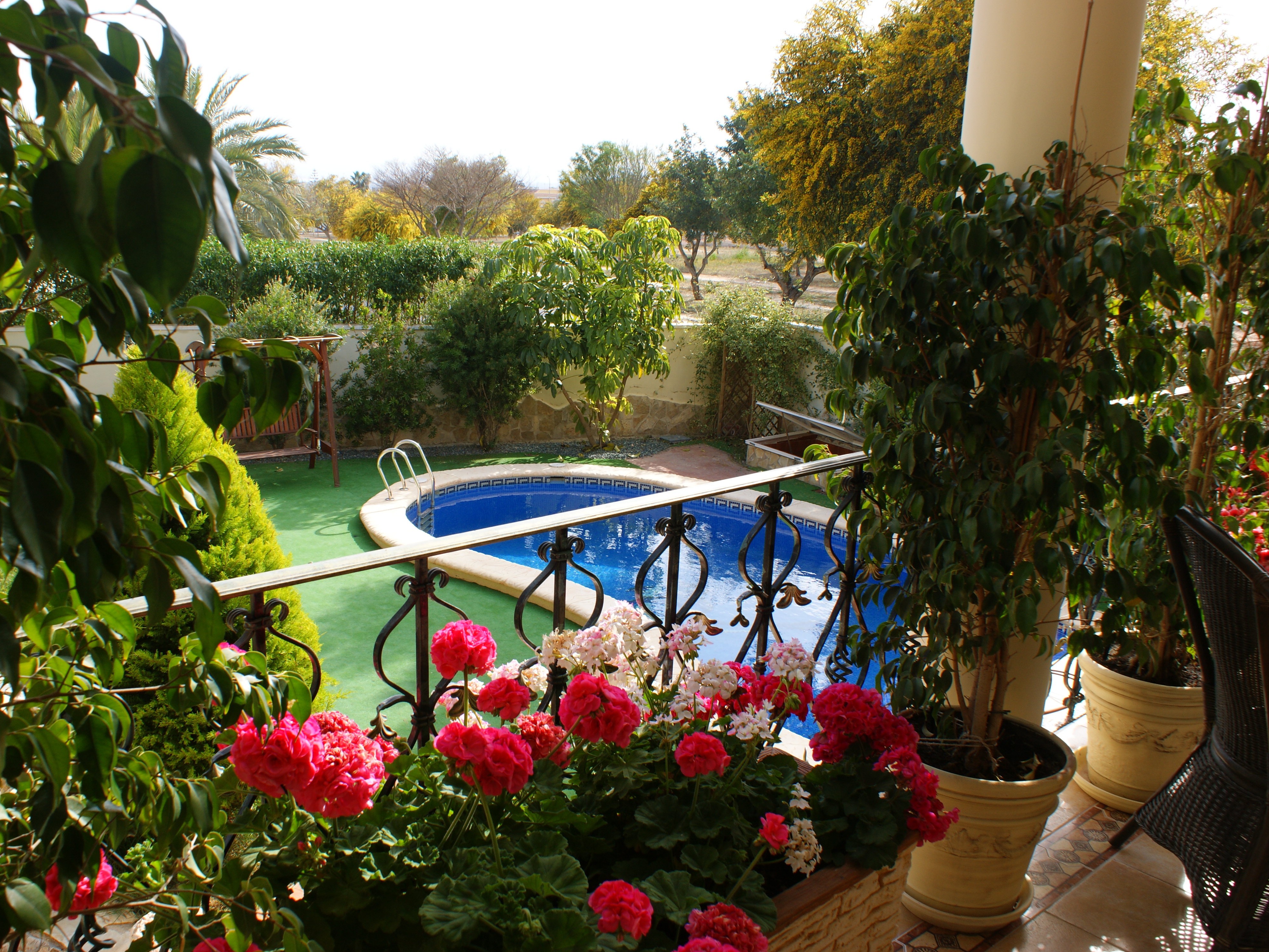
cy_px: 473
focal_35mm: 30
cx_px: 553
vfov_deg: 46.8
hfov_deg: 59.8
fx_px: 1100
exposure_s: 1/80
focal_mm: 18
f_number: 9
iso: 100
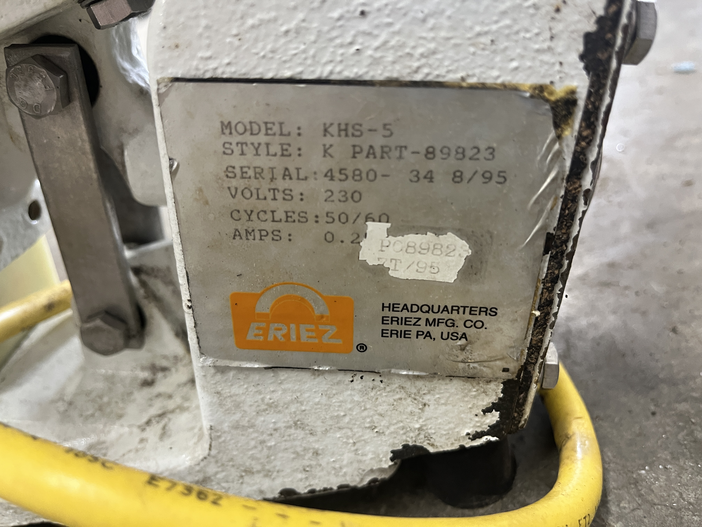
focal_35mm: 26
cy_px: 264
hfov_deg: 67.3
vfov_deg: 53.1
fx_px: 527
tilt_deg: -28.6
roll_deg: +22.9
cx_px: 351
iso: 250
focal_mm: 5.1
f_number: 1.6
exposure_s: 1/60
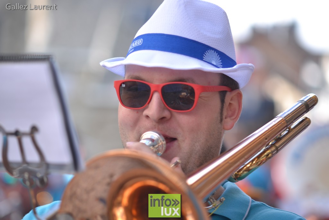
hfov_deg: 12.2
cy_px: 110
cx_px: 164
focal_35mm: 168
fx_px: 1535
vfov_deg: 8.2
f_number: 2.8
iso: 100
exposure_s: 1/250
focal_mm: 112
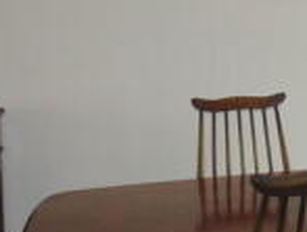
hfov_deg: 21.4
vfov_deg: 16.8
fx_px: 773
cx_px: 331
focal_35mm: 87
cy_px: 18
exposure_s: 1/30
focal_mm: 4
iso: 80
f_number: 3.1
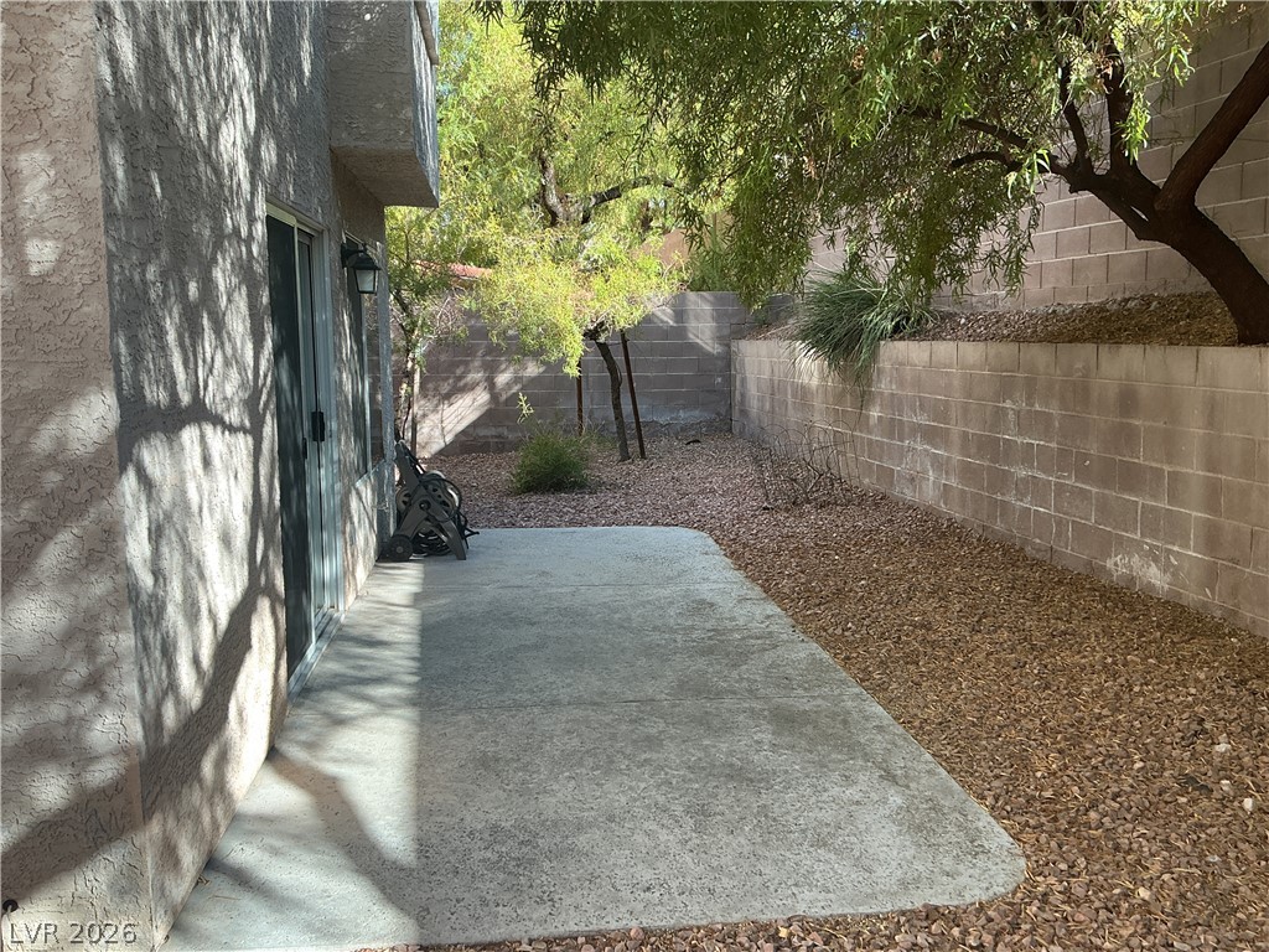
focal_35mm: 29
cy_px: 476
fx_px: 1063
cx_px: 634
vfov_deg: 48.2
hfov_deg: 61.7
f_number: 1.8
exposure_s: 1/224
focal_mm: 3
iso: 25
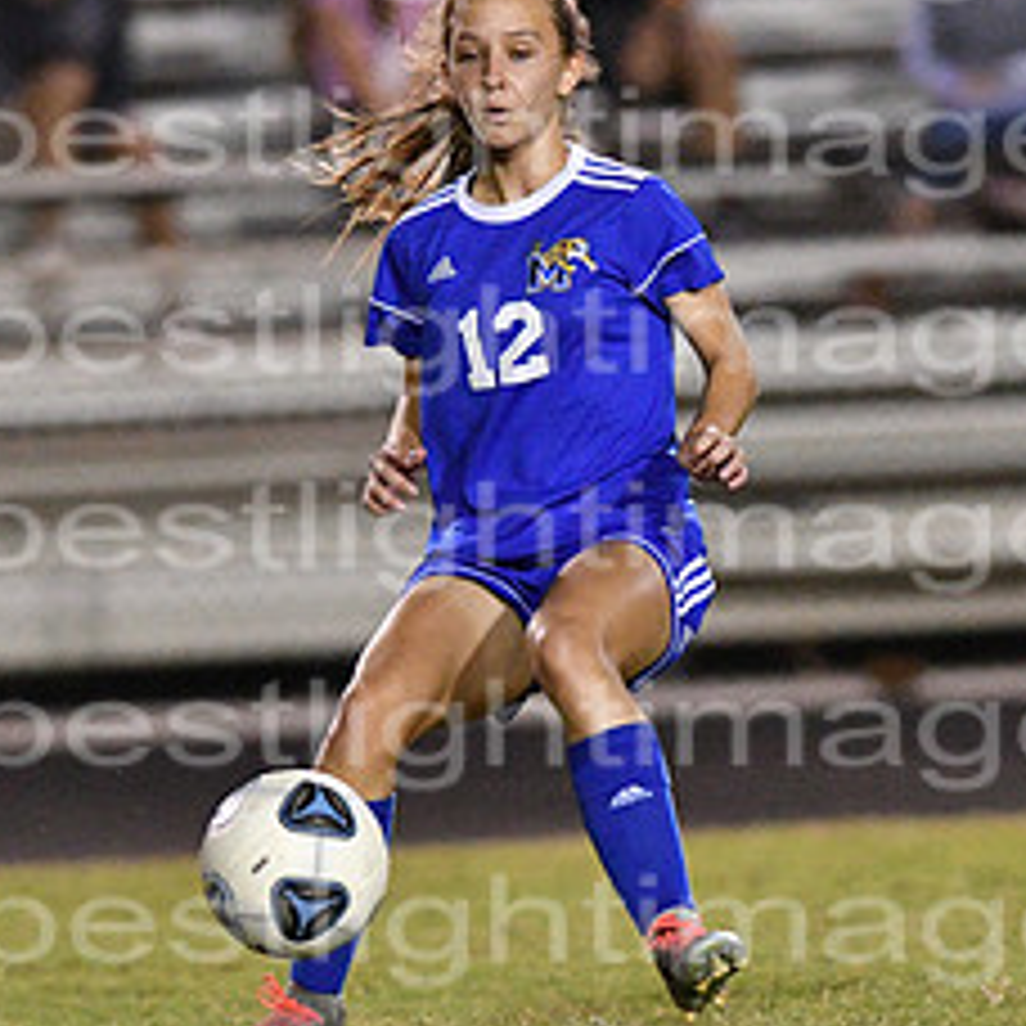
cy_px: 439
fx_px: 32561
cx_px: 558
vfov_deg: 1.8
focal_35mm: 971
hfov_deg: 1.8
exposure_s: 1/640
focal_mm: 300
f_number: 3.5
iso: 10000
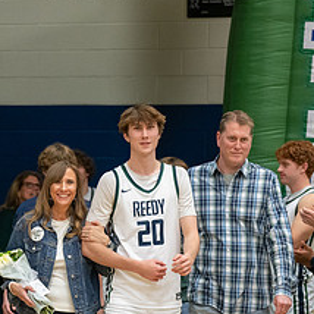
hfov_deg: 7.7
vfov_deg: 7.7
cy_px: 253
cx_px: 142
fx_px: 2319
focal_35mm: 226
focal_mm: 98
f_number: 2.8
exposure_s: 1/320
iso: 5000
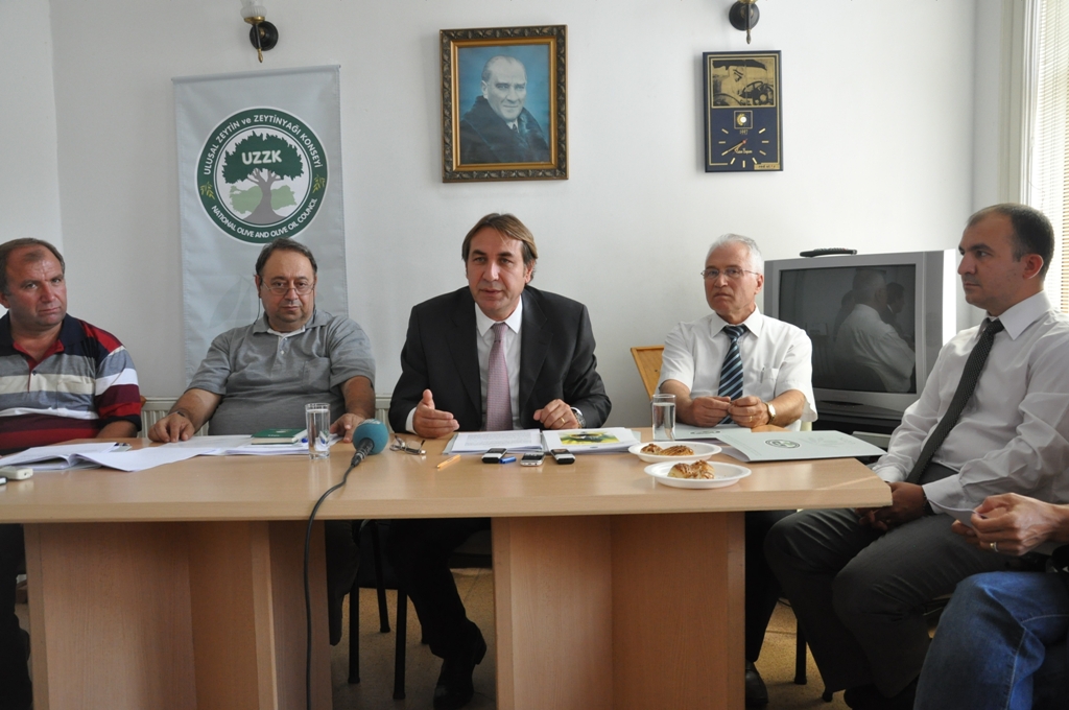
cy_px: 355
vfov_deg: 41.6
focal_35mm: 32
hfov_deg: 59.6
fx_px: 934
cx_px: 534
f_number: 5.6
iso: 1250
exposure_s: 1/125
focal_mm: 21
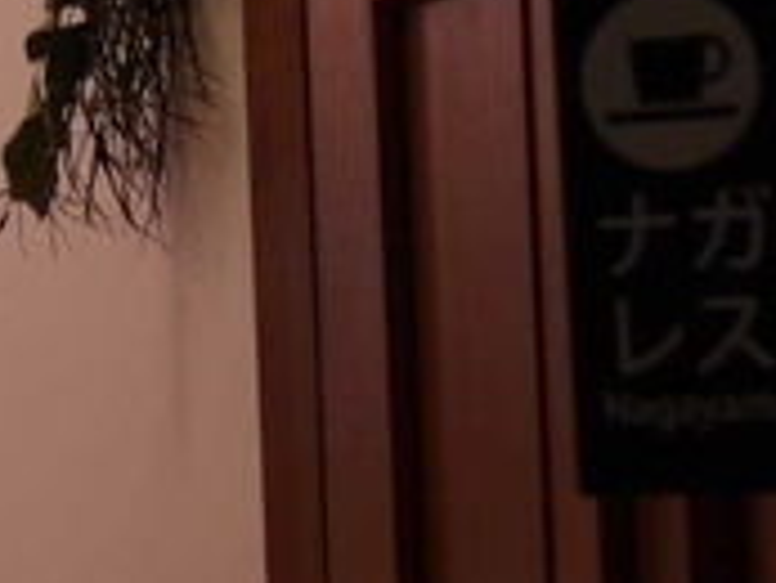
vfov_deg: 6.3
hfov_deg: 7.8
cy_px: -63
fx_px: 5294
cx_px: -1090
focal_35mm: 236
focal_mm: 17
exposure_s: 1/30
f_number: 3.8
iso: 100
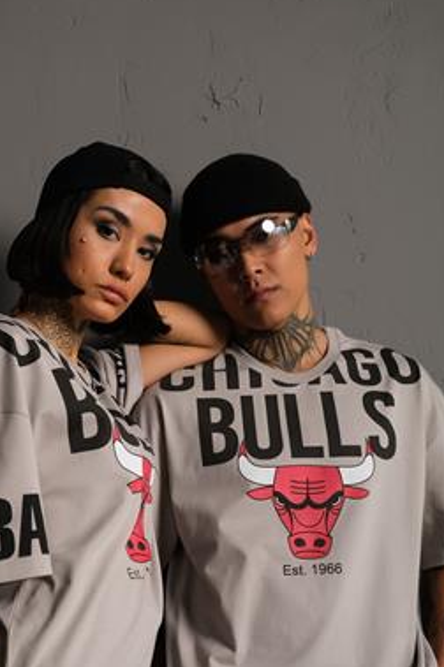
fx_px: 945
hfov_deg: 26.4
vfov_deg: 38.1
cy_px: 488
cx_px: 189
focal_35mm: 51
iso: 160
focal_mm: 22.3
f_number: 5
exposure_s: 1/160
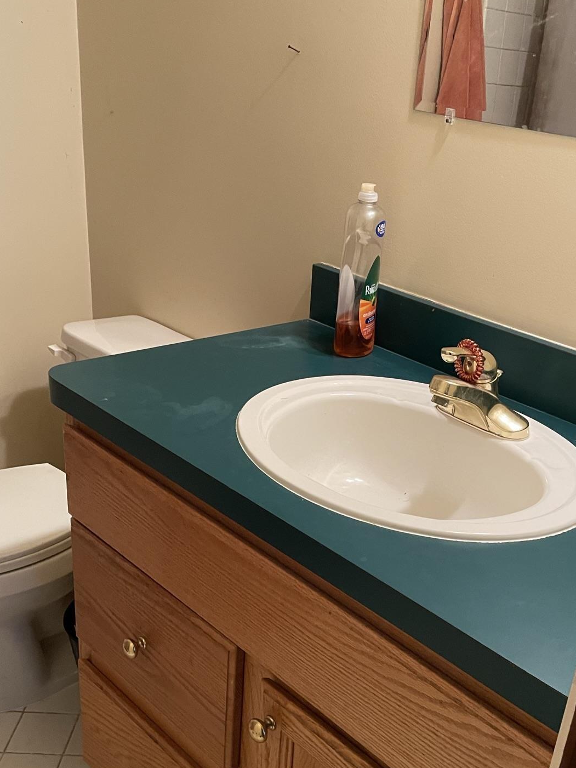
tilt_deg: -26.1
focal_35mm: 38
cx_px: 374
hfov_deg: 37.4
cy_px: 450
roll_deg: -6.4
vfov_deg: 48.8
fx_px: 843
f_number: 1.6
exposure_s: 1/60
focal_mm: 4.2
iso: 400
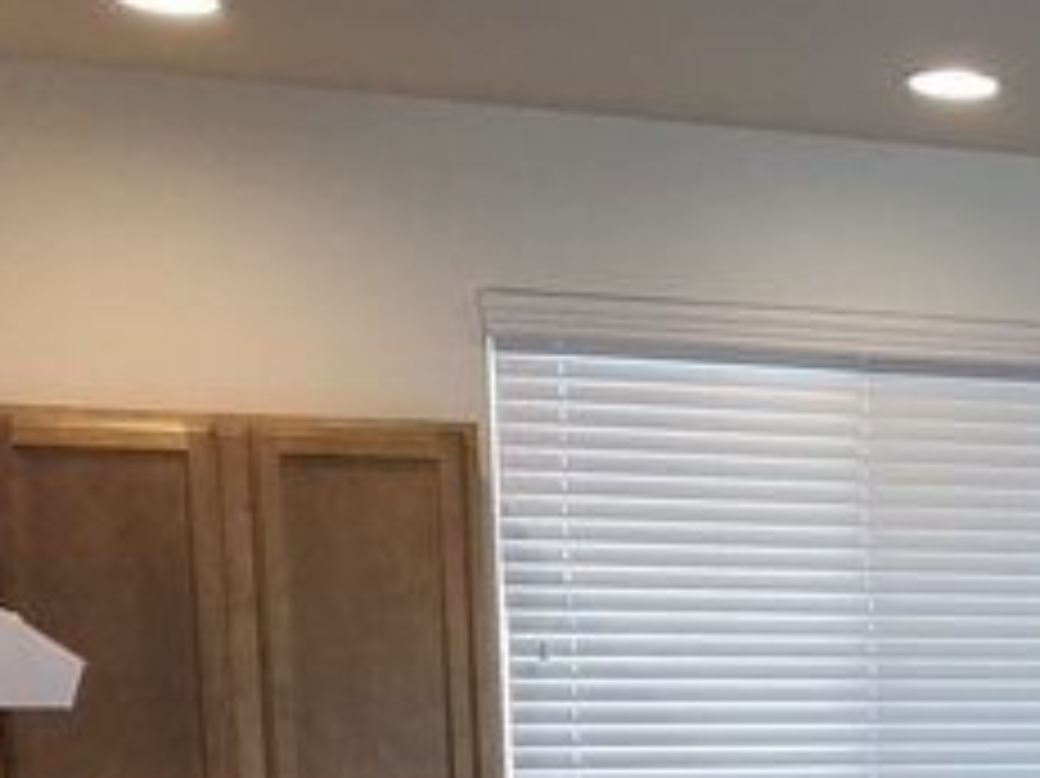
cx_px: 1231
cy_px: 1034
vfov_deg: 17.0
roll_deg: +0.8
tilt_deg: -8.9
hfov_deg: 22.4
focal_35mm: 81
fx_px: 2432
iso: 25
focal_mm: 3.99
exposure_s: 1/30
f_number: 1.8
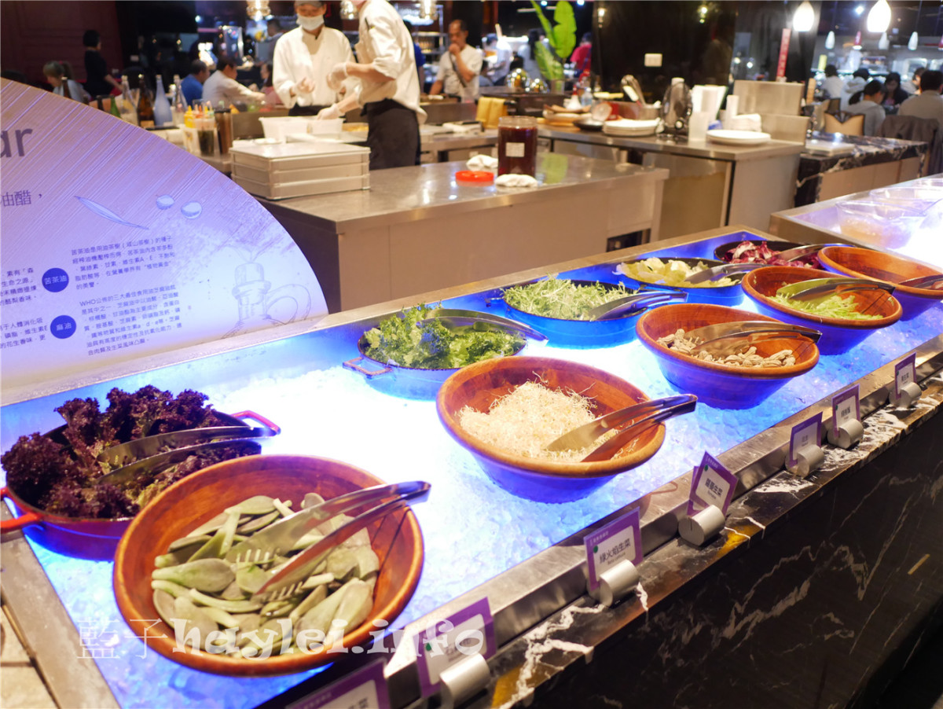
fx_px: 818
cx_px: 472
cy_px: 354
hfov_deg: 59.9
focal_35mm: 30
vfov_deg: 46.9
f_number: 1.7
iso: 1000
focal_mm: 15
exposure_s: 1/60
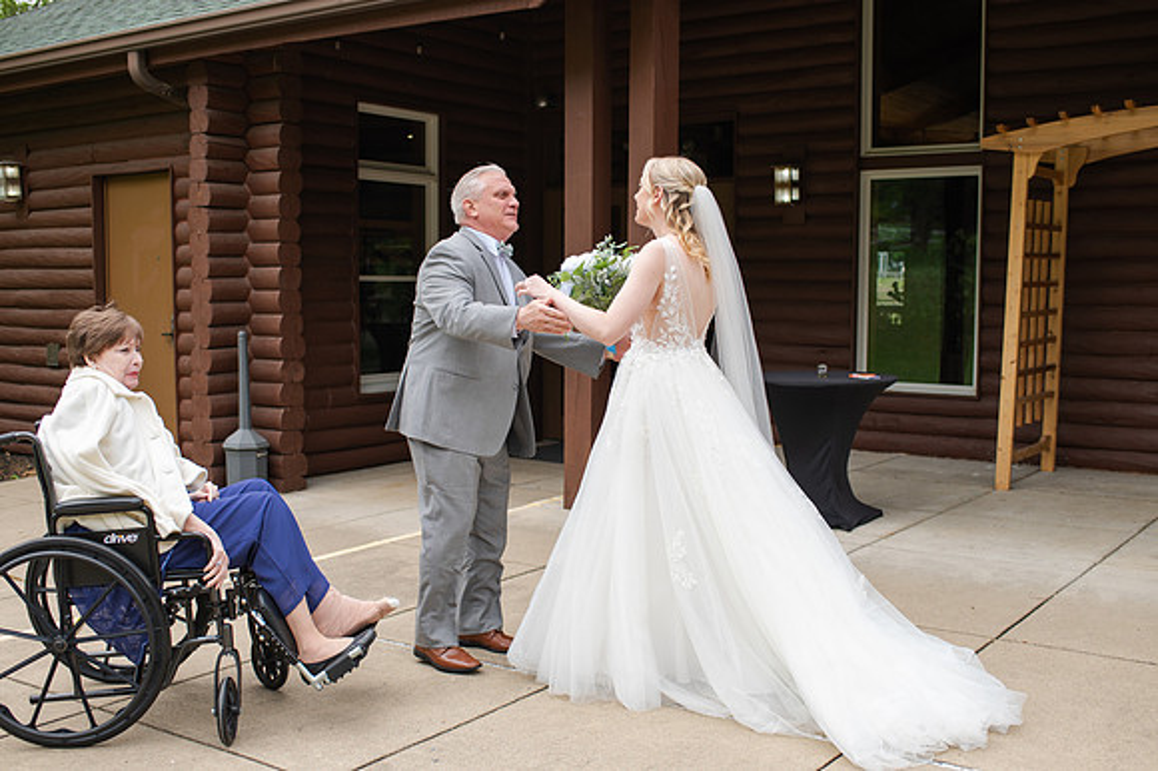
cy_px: 400
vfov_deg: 33.1
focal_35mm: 40
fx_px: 1296
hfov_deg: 48.1
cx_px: 569
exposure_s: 1/500
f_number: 3.2
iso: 100
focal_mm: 35
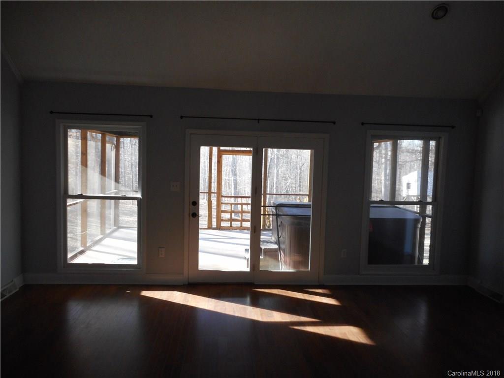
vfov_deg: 54.9
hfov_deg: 69.4
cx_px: 252
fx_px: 364
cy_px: 189
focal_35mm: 25
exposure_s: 1/30
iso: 220
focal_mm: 4.5
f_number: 3.7
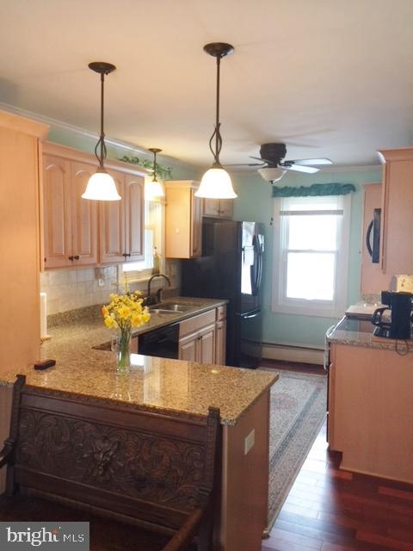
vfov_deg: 61.7
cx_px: 206
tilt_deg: -3.5
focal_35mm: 29
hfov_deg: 48.2
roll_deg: -0.5
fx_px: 461
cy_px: 276
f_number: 2.2
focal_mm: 4.15
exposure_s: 1/15
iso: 32
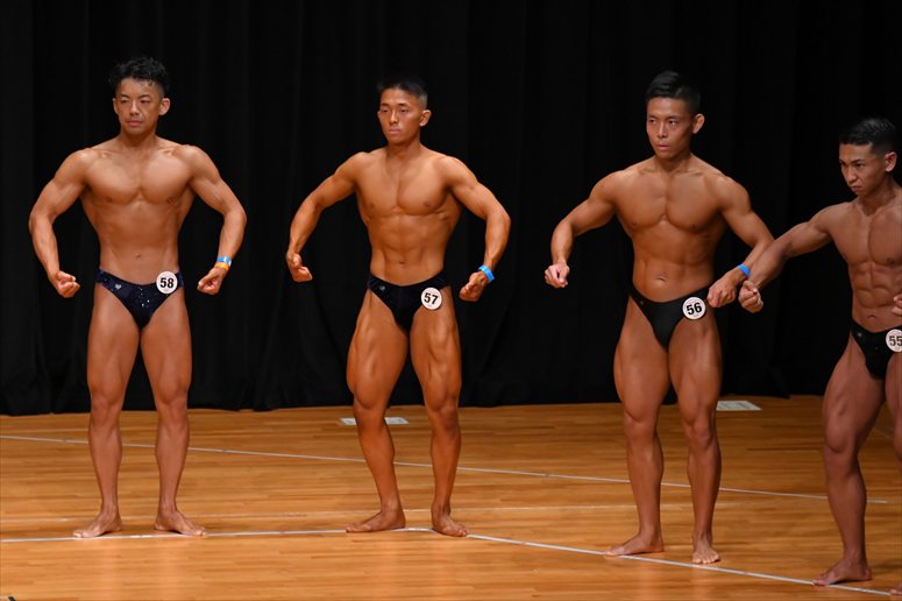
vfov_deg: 5.1
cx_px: 451
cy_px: 300
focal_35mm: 270
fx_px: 6762
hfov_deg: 7.6
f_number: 5.6
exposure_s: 1/400
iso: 3200
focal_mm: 180
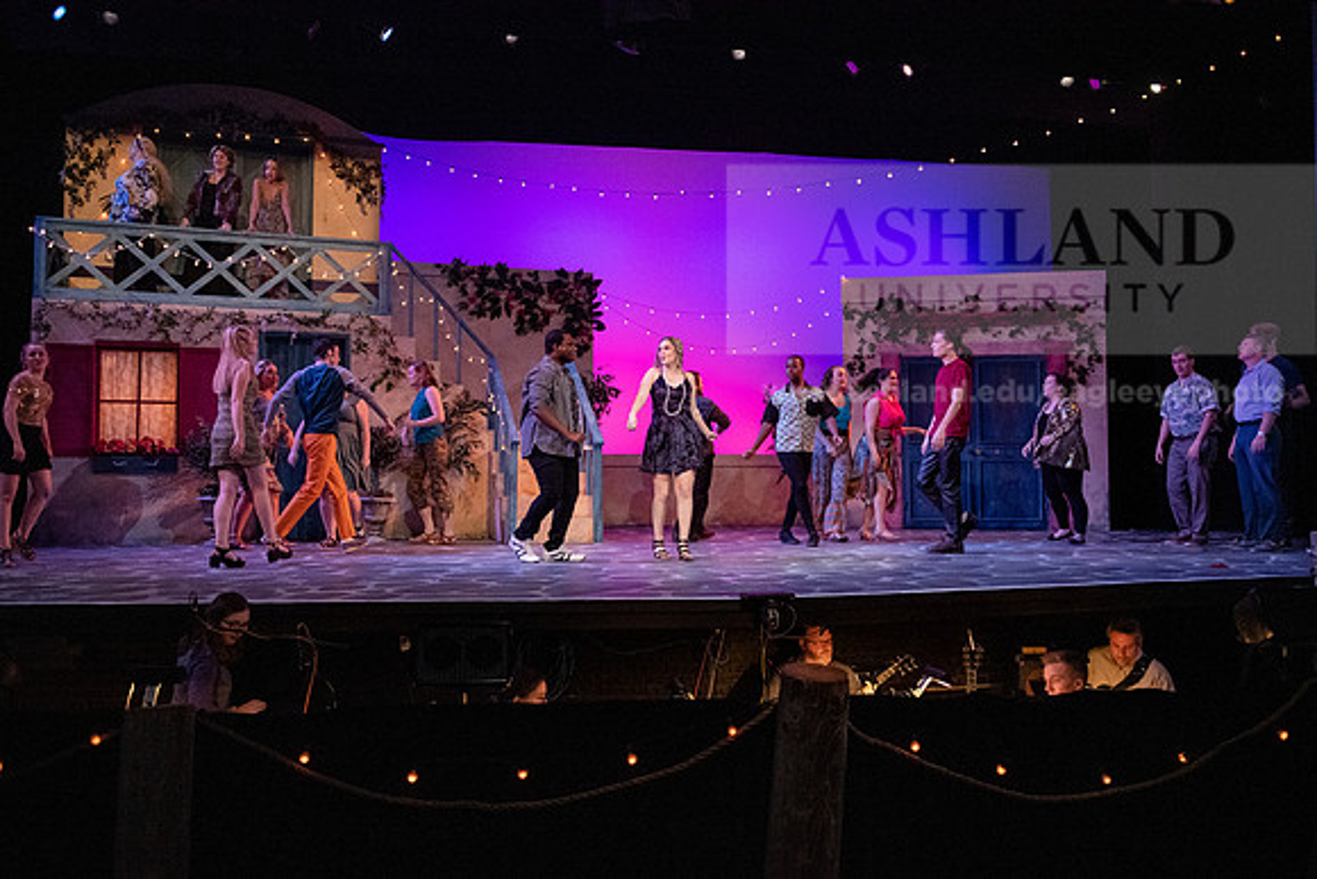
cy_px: 440
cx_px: 658
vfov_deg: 45.0
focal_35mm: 29
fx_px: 1061
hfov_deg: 63.6
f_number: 2.8
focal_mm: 29
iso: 6400
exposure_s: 1/400
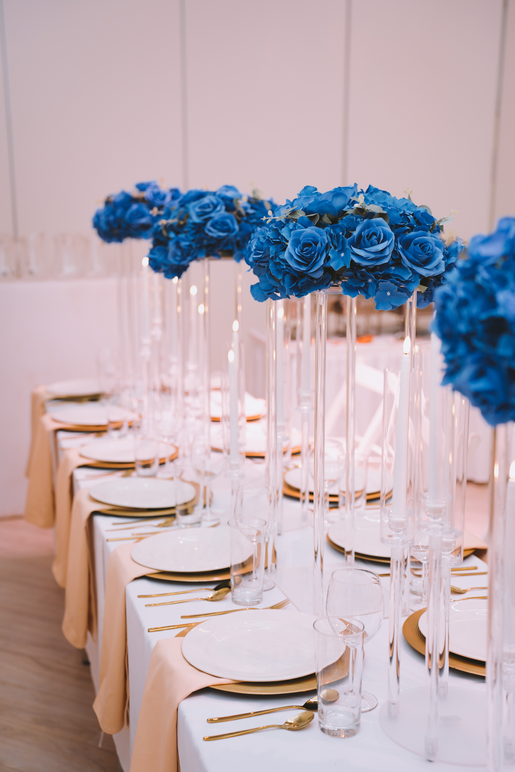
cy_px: 386
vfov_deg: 40.3
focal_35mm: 49
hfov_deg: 27.5
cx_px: 258
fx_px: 1051
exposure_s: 1/60
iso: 320
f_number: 2.8
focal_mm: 49
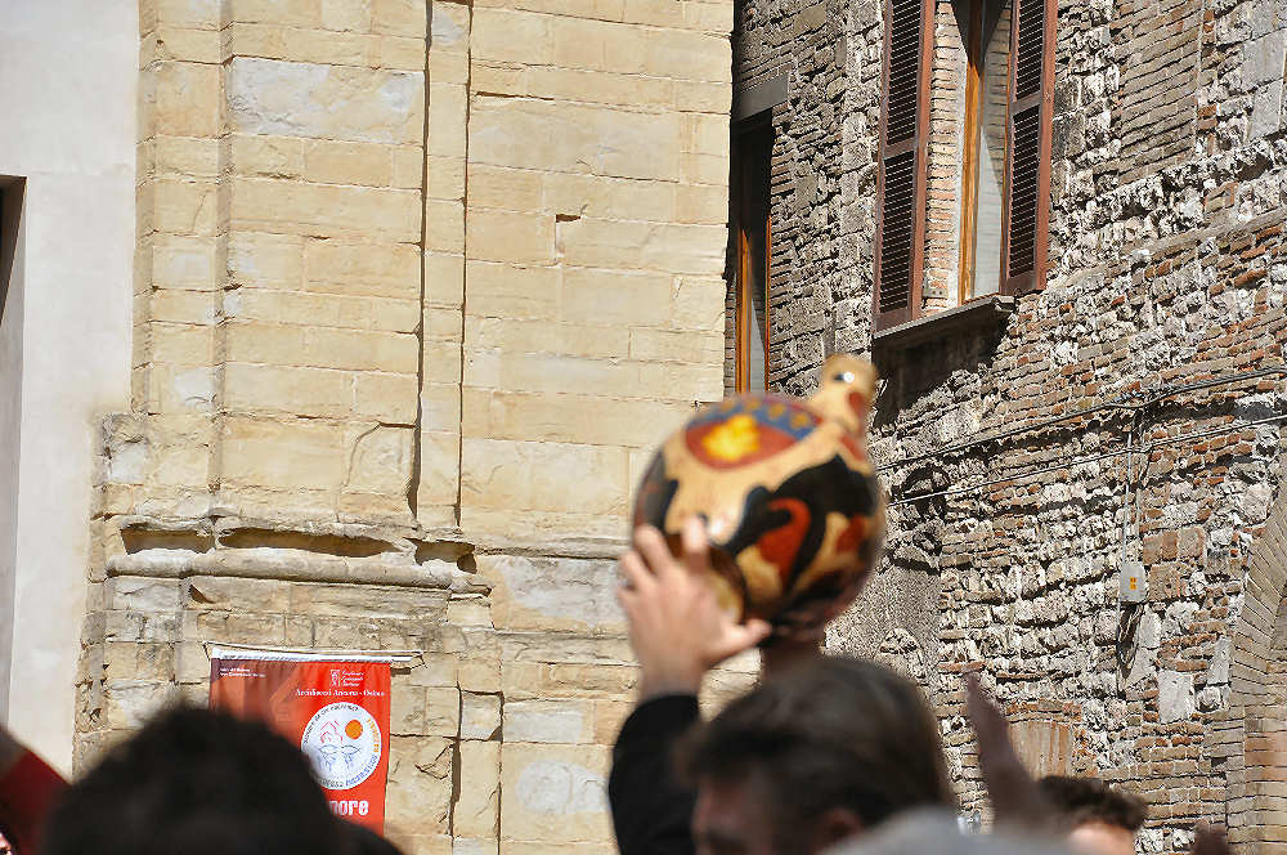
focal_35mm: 158
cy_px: 428
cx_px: 644
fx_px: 5623
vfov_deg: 8.7
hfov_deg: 13.1
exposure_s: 1/1000
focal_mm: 105
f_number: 8
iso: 400
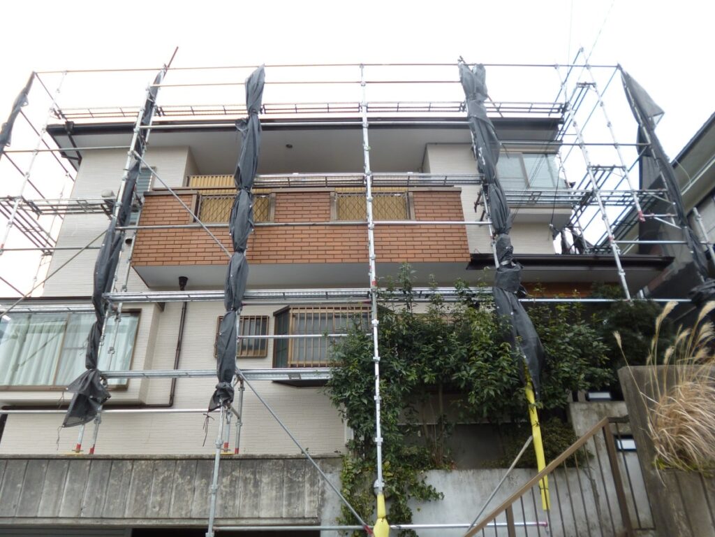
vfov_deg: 56.8
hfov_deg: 71.6
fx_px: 496
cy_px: 268
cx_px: 358
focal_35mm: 24
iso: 100
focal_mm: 4.3
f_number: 2.8
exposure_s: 1/200
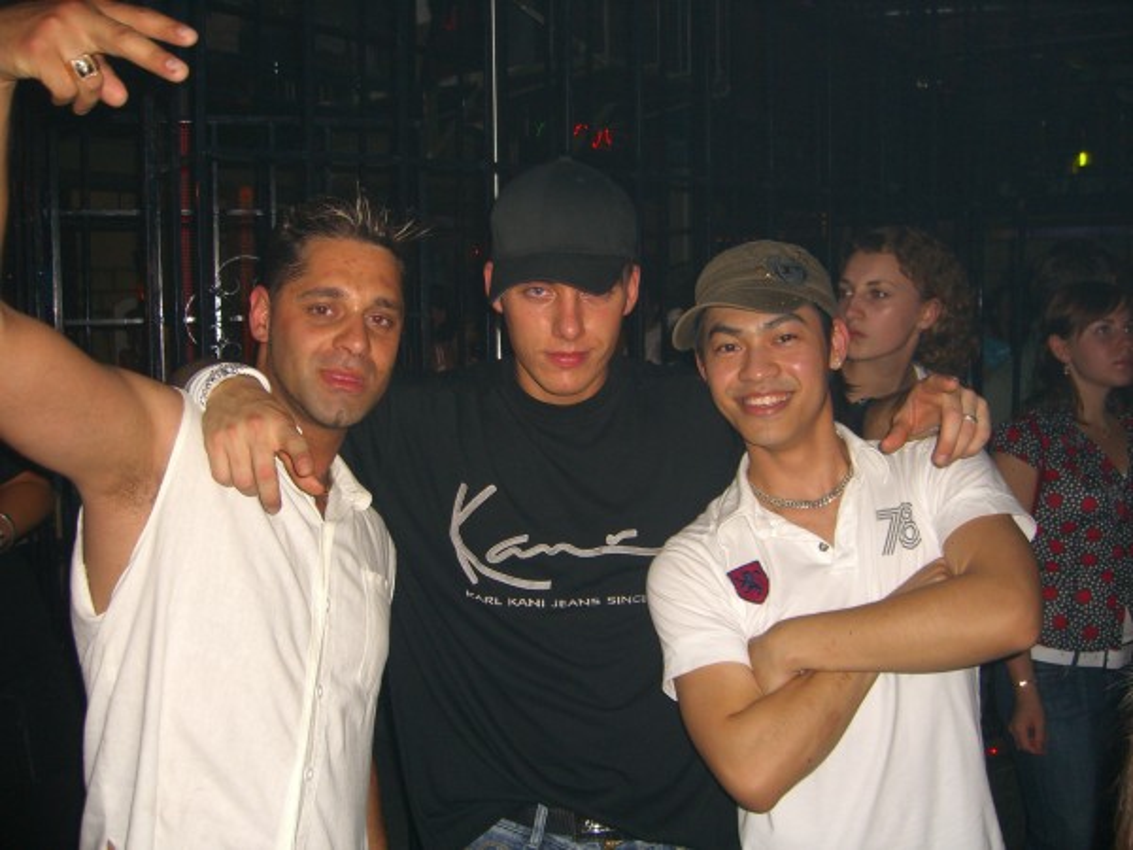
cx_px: 566
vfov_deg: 37.7
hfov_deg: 49.0
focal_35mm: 38
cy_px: 425
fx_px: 1244
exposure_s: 1/60
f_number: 2.8
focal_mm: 7.9
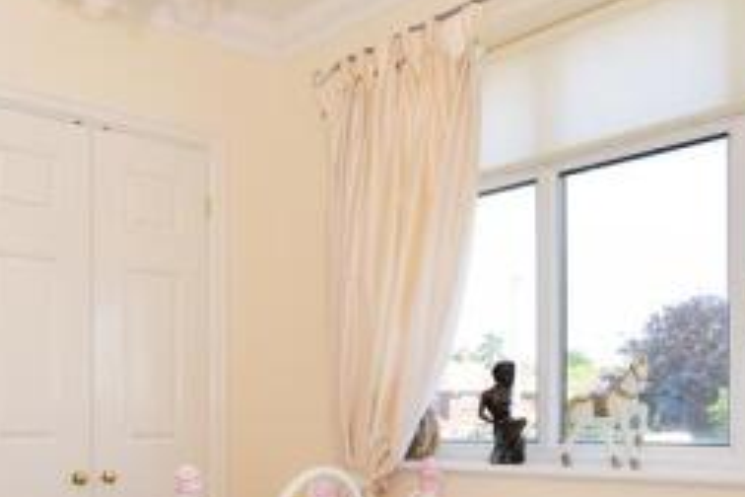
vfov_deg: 32.8
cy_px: 430
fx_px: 807
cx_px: 103
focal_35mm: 39
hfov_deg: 45.8
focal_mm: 10
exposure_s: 1/200
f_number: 8
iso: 400
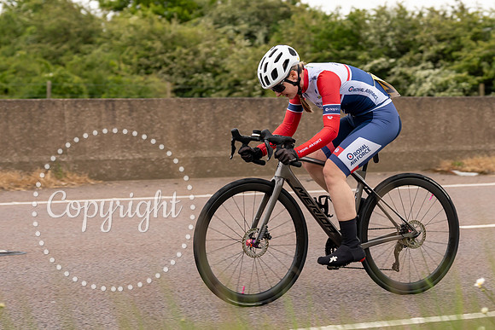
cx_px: 322
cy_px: 108
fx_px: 1565
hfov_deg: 17.9
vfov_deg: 12.0
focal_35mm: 114
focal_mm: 70
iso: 250
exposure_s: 1/1000
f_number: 3.5
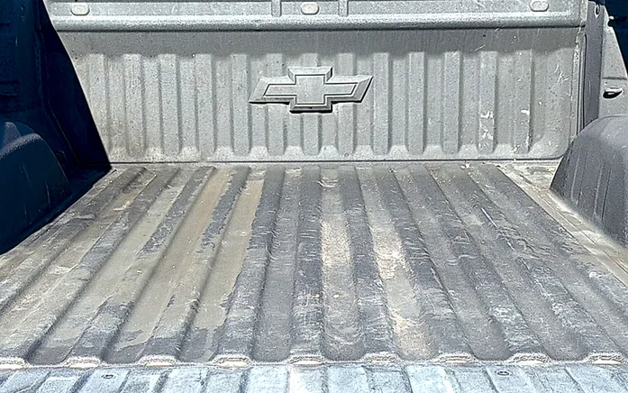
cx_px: 314
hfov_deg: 40.3
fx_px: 856
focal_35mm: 50
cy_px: 192
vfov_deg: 25.8
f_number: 1.78
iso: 80
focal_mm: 6.76
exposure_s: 1/1689
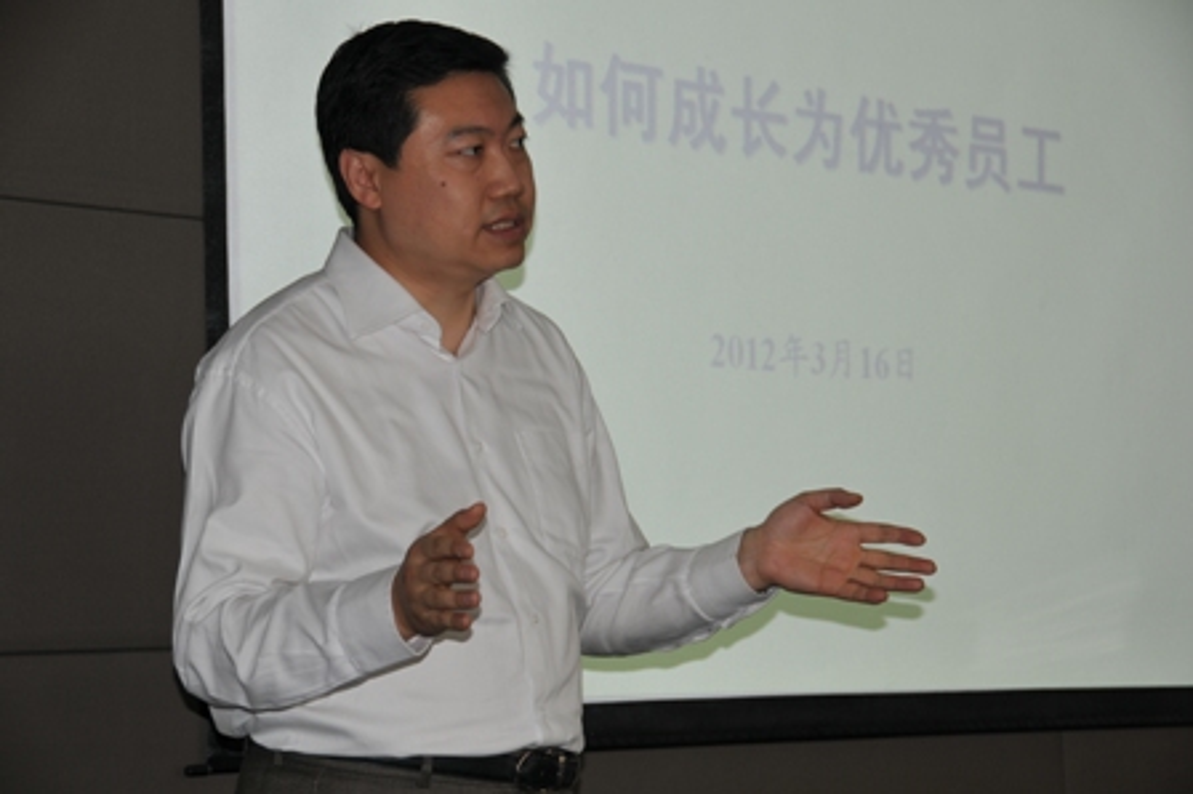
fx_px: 3080
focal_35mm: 93
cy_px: 397
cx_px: 596
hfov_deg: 21.9
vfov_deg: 14.7
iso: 250
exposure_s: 1/125
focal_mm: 62
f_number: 4.8
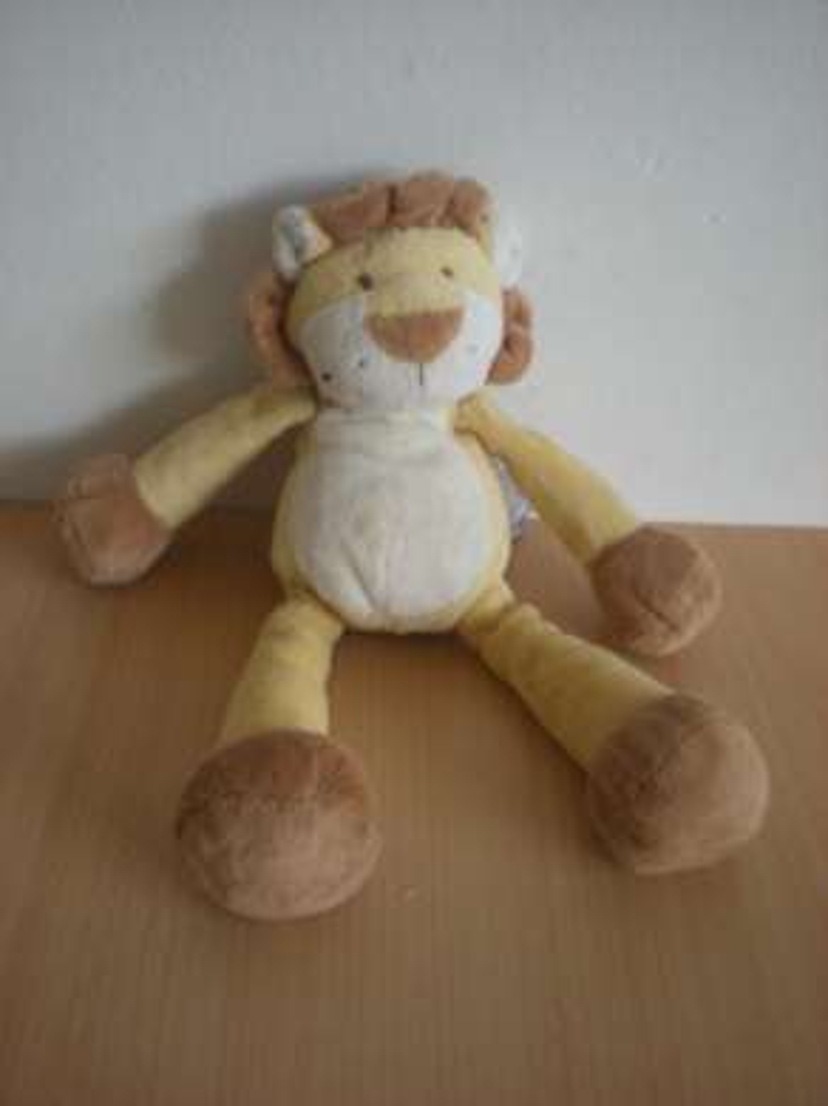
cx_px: 414
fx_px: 1213
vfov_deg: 49.0
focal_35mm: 38
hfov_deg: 37.7
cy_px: 553
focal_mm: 6.3
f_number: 3.1
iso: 200
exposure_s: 1/14.4
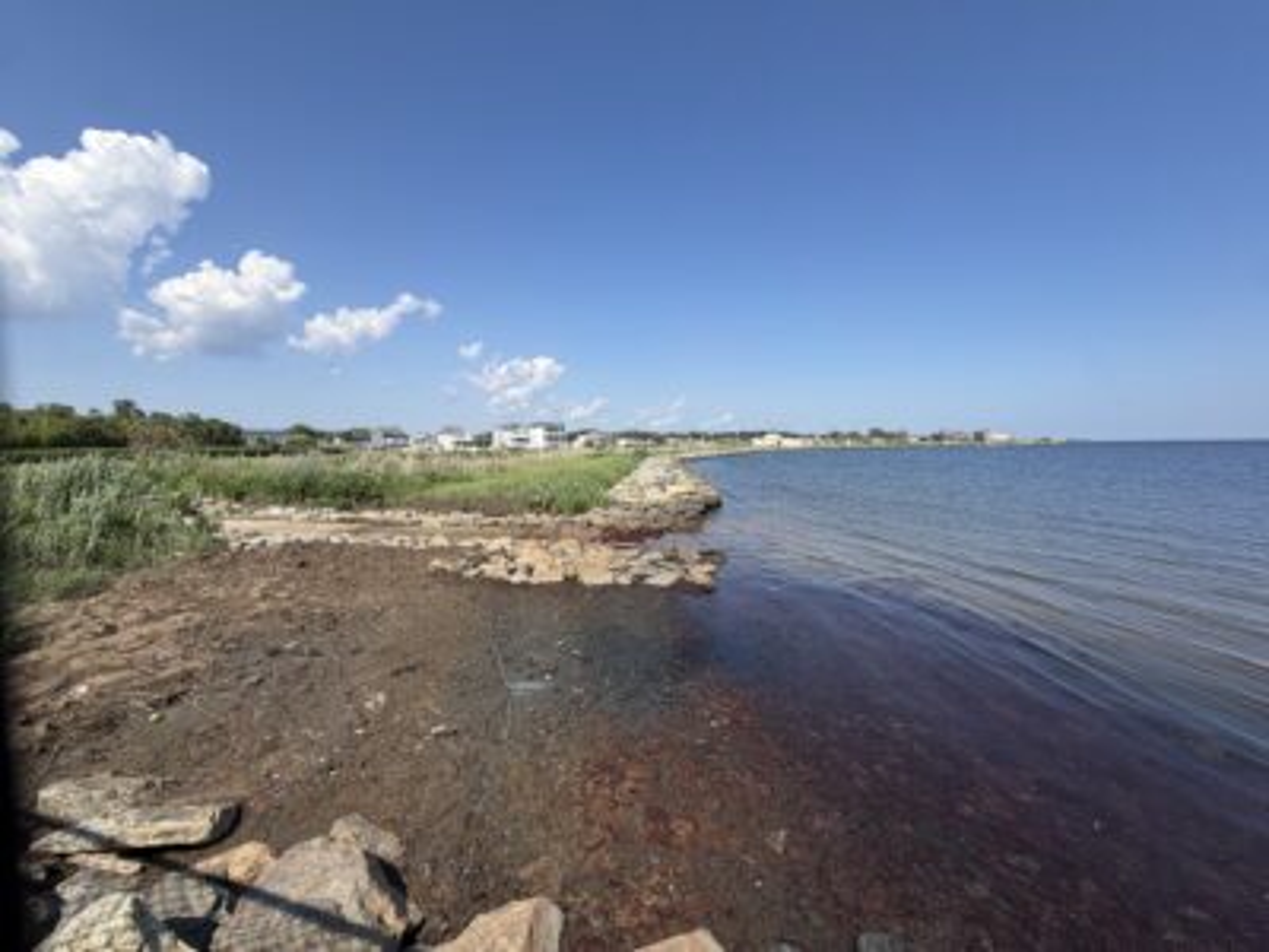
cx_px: 634
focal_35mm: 14
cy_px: 476
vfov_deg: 85.7
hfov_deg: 102.1
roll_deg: +1.6
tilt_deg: -2.6
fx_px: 513
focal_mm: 2.22
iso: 20
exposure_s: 1/830
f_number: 2.2
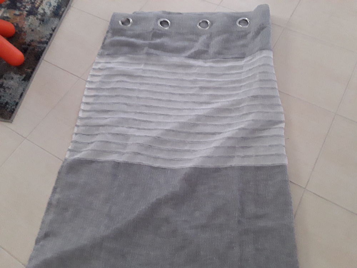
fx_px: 278
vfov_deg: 51.4
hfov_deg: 65.3
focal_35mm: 27
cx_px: 178
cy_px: 134
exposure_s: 1/17
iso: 250
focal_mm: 2.91
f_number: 1.9
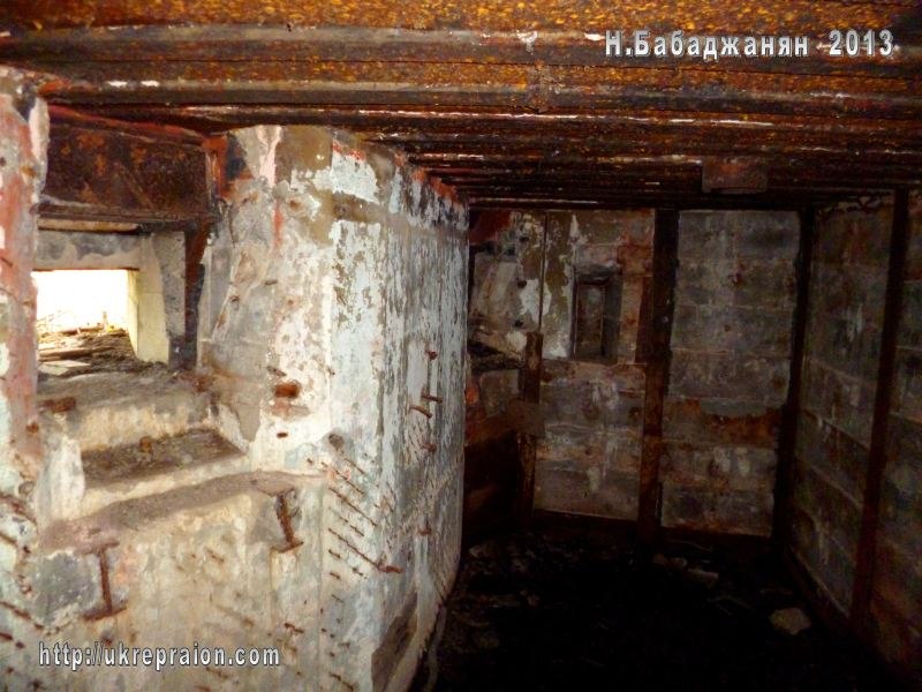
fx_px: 639
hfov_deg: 71.6
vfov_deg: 56.8
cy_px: 346
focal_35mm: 24
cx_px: 461
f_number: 2.5
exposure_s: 1/60
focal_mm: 4.3
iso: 500
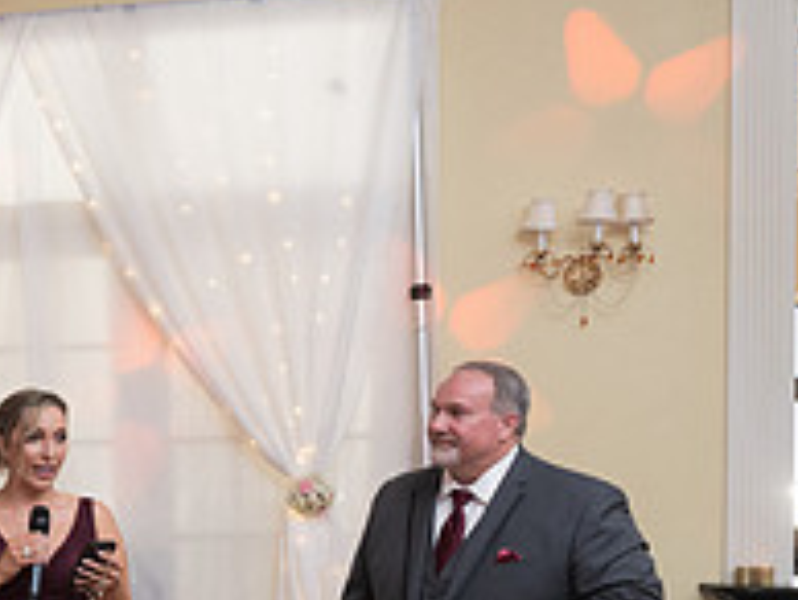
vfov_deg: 20.9
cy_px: 545
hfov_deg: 23.4
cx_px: -350
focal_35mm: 69
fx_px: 1593
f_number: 5
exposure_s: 1/125
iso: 1100
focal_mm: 24
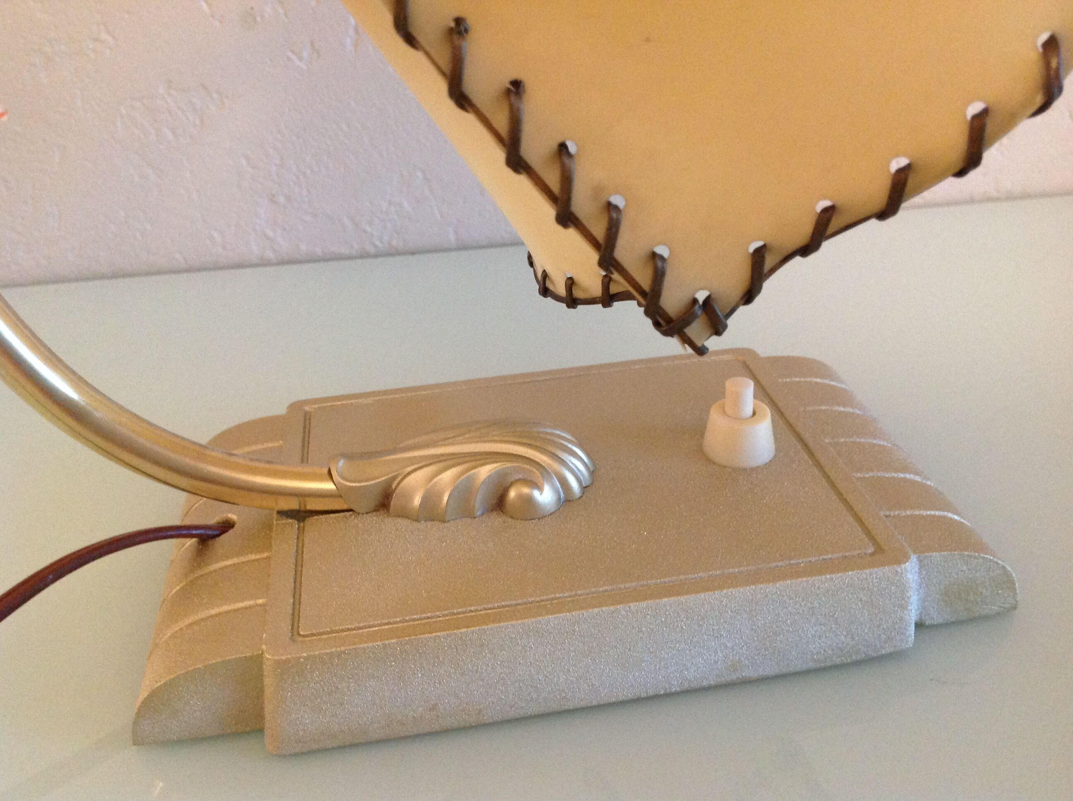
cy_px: 400
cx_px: 536
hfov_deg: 52.7
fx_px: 1083
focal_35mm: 35
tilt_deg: -30.7
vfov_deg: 40.6
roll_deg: +2.9
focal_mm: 4.28
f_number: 2.4
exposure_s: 1/17
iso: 320
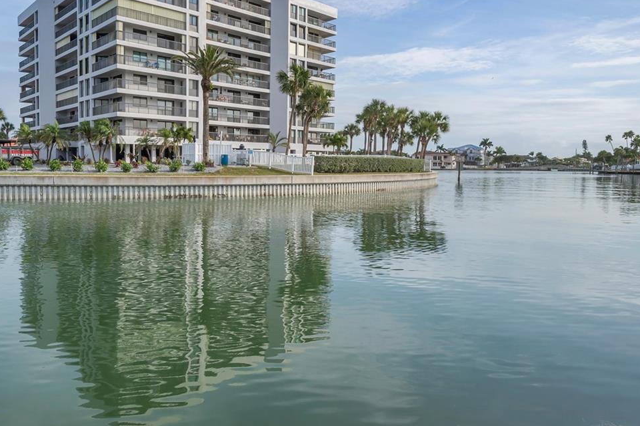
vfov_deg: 49.6
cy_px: 188
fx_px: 459
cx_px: 231
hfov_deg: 68.5
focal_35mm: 26
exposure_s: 1/500
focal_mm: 15.5
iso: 320
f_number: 11
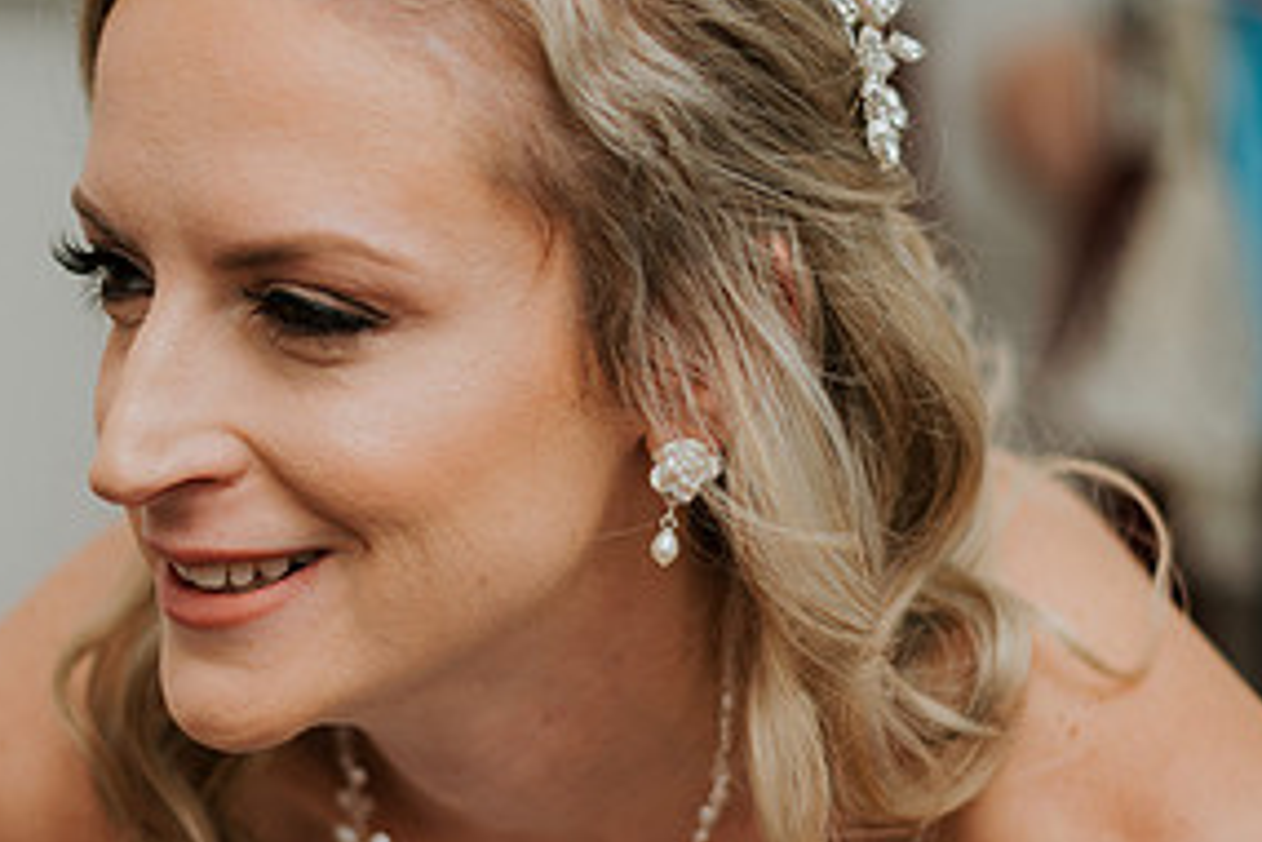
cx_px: 576
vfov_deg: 13.1
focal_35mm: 104
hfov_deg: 19.6
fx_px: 3645
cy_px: 605
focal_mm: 50
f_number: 1.8
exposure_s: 1/1000
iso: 200
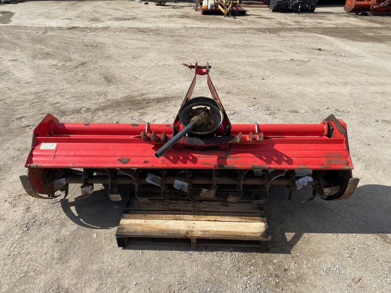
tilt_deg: -27.6
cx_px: 196
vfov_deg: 53.1
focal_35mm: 26
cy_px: 146
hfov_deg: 67.3
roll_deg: +0.7
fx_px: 294
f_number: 1.8
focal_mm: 4.25
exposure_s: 1/3205
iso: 32
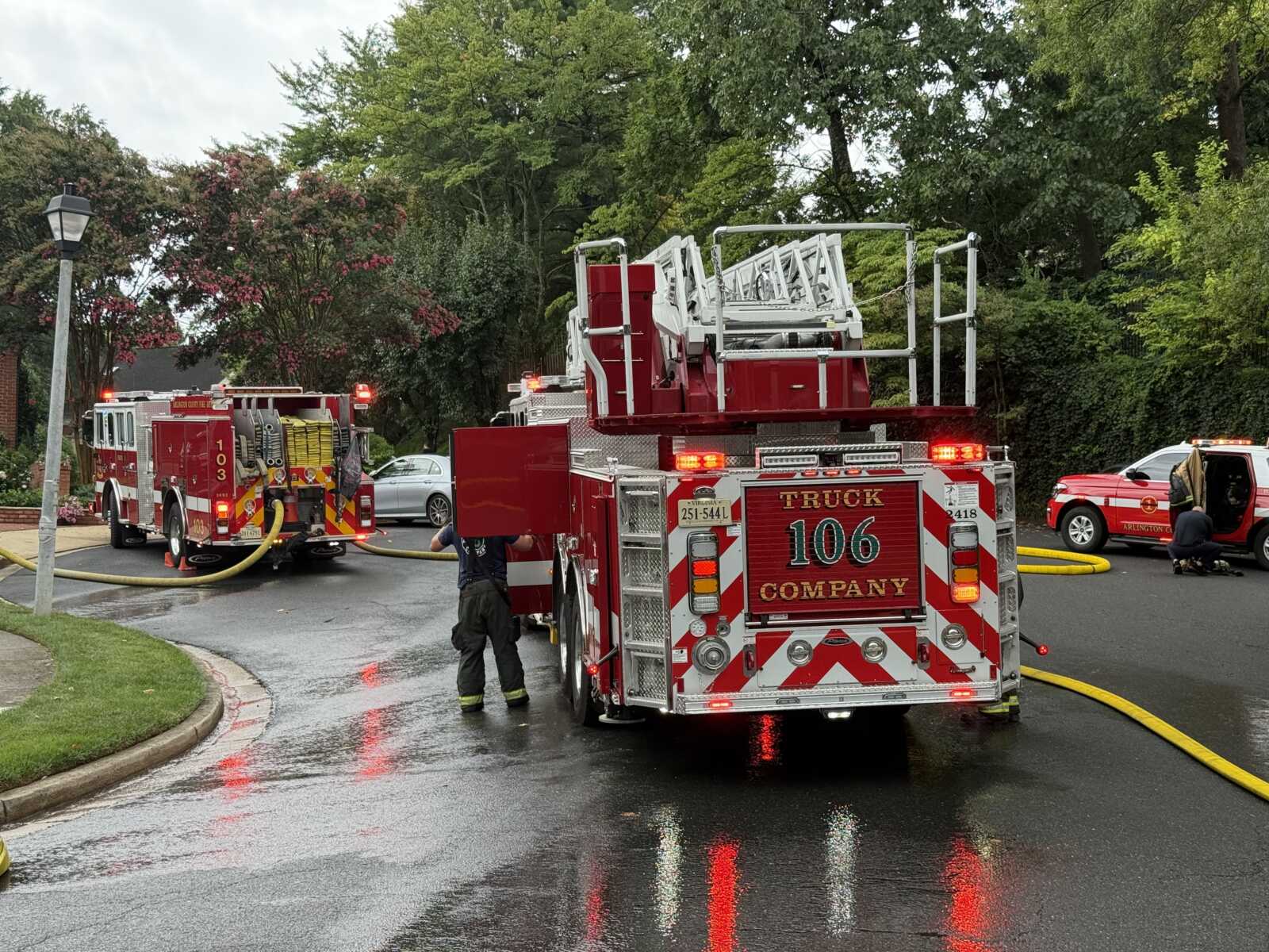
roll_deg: +0.1
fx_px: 1760
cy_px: 476
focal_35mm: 48
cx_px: 634
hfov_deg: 39.7
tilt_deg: +3.4
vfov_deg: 30.3
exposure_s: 1/561
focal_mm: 6.76
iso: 80
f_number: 1.78
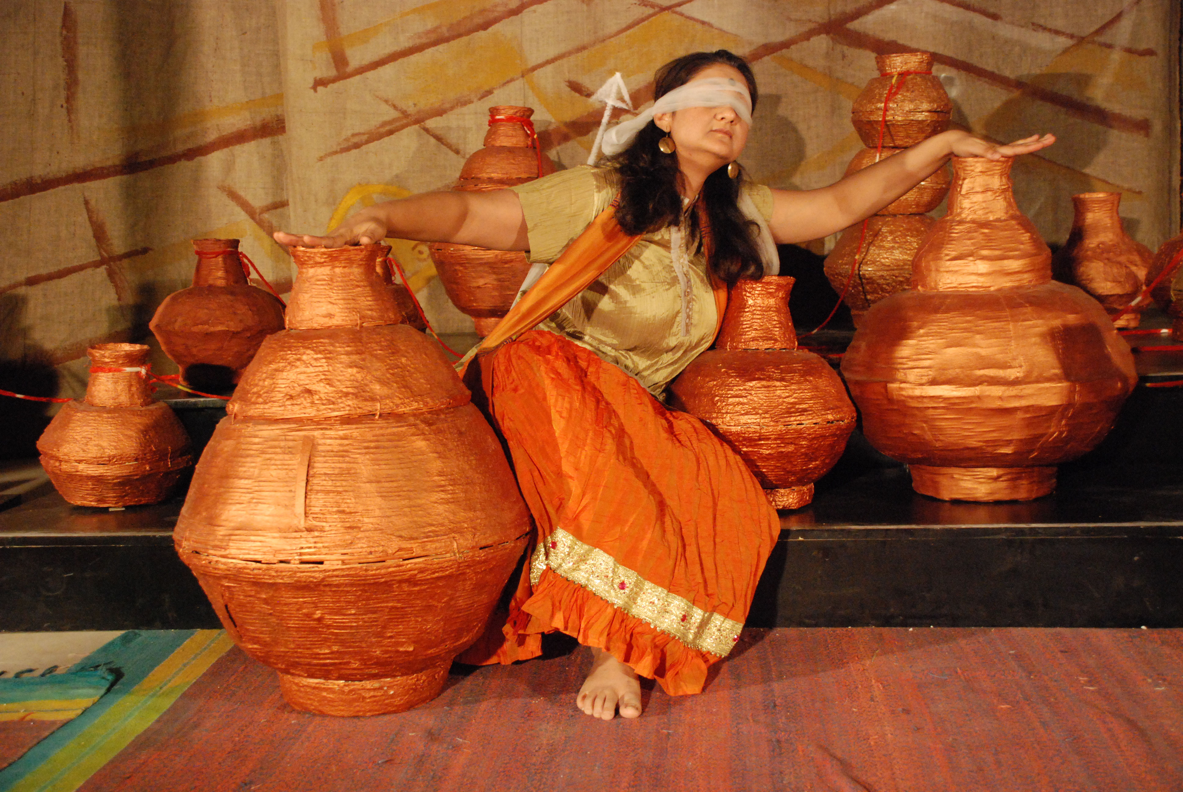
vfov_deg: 29.0
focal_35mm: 46
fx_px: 1530
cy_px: 396
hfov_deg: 42.3
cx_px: 592
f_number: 4
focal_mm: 31
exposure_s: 1/60
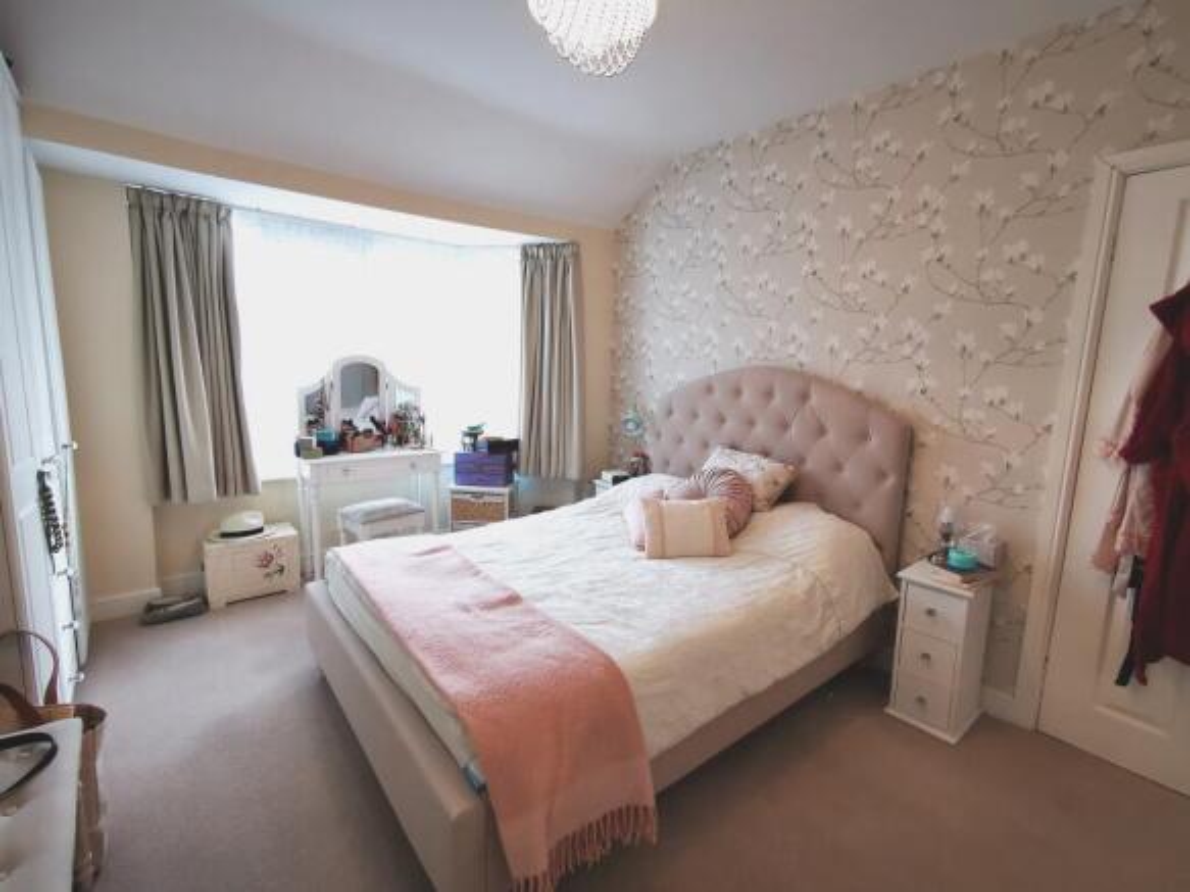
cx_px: 595
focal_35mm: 16
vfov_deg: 78.1
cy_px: 446
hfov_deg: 94.5
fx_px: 550
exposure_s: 1/50
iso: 160
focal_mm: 2.35
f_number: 2.2
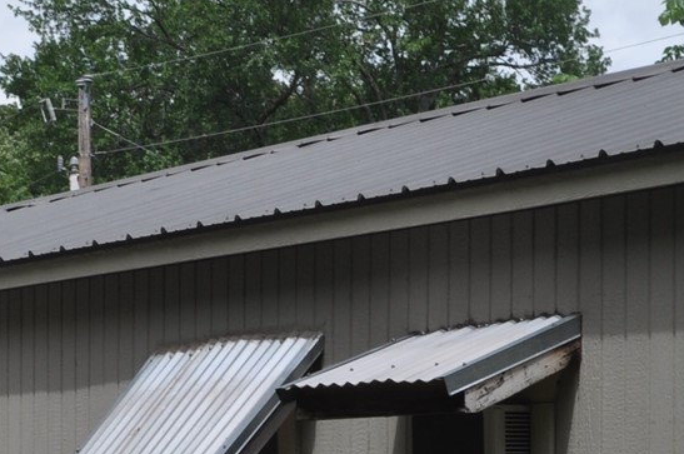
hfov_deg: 12.3
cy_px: 602
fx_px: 3168
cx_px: 274
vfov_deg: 8.1
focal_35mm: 167
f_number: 10
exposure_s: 1/250
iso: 200
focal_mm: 28
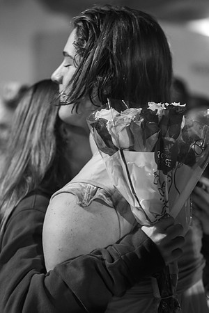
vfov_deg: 24.2
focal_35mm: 84
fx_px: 731
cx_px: 104
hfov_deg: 16.3
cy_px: 156
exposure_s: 1/250
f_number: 3.2
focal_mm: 70
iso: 1600
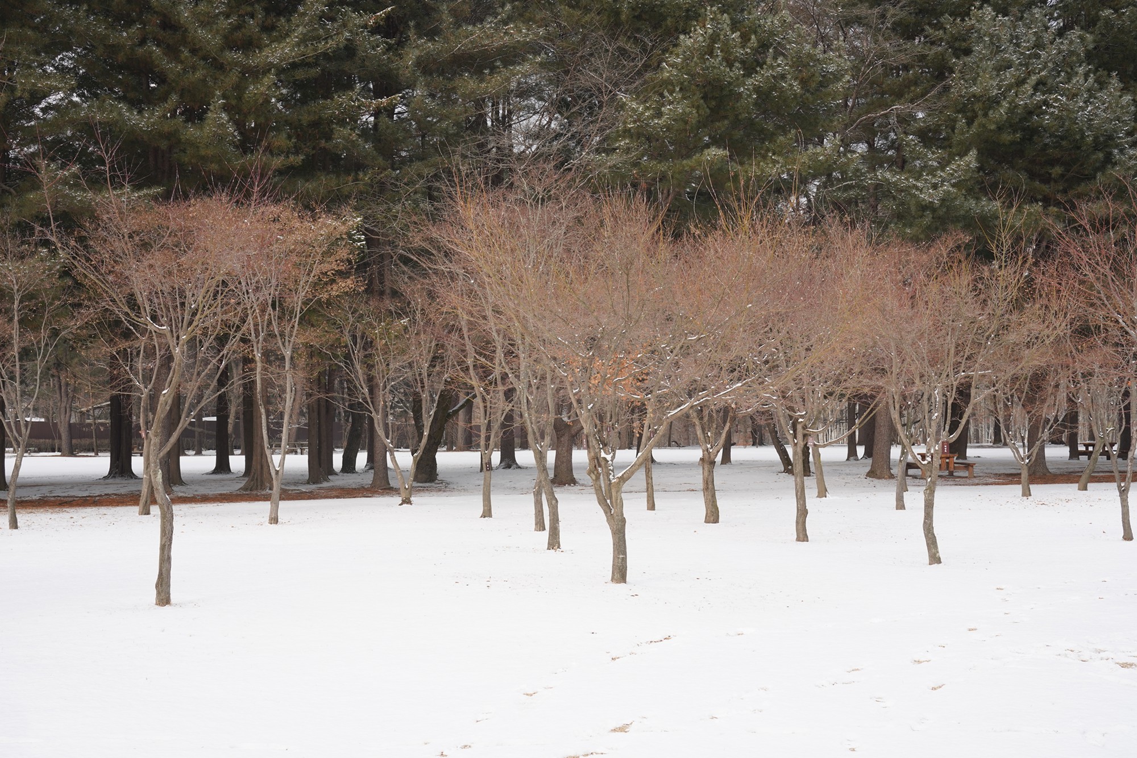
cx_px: 568
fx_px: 1453
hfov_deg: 42.7
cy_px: 379
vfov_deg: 29.3
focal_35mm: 46
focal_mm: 46
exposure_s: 1/100
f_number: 16
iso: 320
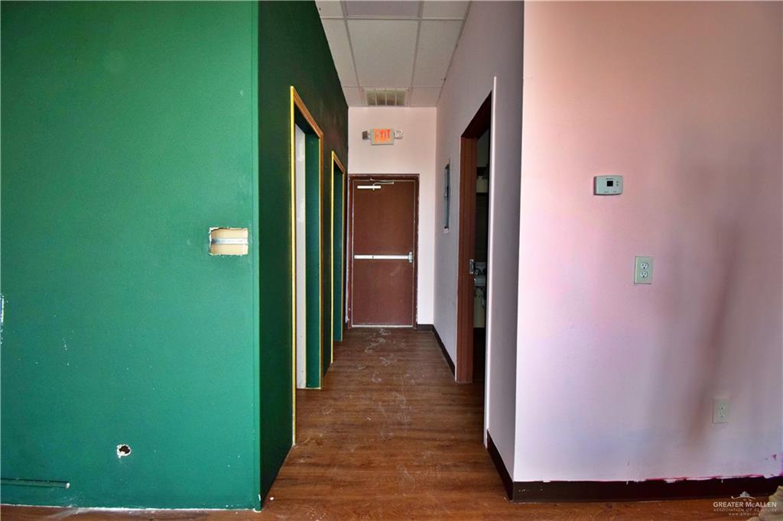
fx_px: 326
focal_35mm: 15
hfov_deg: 100.4
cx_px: 392
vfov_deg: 77.3
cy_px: 260
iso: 800
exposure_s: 1/100
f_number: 5
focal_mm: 10
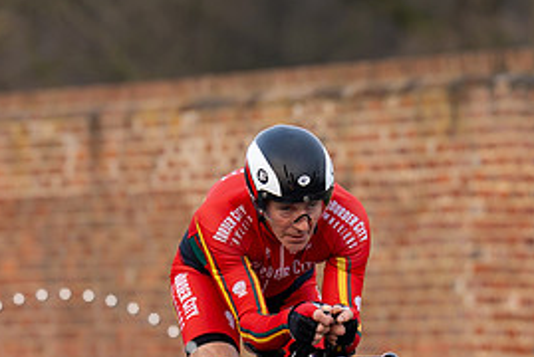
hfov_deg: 2.7
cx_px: 230
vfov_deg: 1.8
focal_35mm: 768
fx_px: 11404
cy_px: 294
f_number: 3.5
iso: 250
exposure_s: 1/800
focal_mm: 200
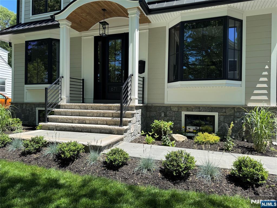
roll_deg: -1.1
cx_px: 138
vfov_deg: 56.8
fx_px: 192
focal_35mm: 24
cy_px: 104
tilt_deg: -1.4
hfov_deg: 71.6
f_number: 1.78
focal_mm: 6.76
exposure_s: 1/1678
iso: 80
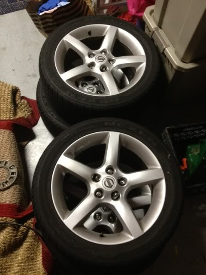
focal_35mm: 35
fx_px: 278
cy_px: 138
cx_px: 103
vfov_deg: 52.6
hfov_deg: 40.7
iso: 320
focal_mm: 4.3
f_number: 2.4
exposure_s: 1/20
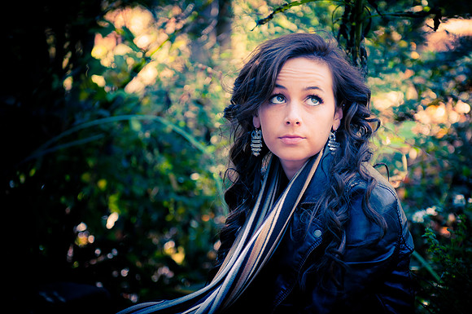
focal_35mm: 105
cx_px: 236
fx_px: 1375
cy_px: 157
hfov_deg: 19.5
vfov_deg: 13.0
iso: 200
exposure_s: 1/60
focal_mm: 70
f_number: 2.8
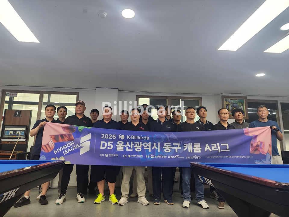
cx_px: 144
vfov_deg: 58.9
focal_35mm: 23
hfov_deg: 73.9
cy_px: 108
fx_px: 192
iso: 100
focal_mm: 6.4
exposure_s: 1/120
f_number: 1.8
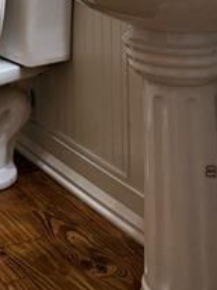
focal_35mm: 89
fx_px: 745
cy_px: -160
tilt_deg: +1.5
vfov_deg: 19.0
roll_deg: +0.3
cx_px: 10
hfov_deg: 16.3
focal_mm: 6.76
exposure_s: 1/120
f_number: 1.78
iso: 160
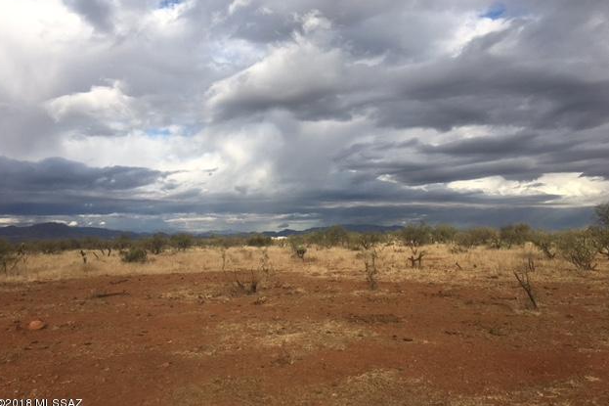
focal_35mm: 31
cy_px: 188
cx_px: 303
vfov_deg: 42.3
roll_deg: +0.5
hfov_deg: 60.3
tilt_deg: +5.2
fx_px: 524
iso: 25
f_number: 2.2
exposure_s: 1/1637
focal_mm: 4.15
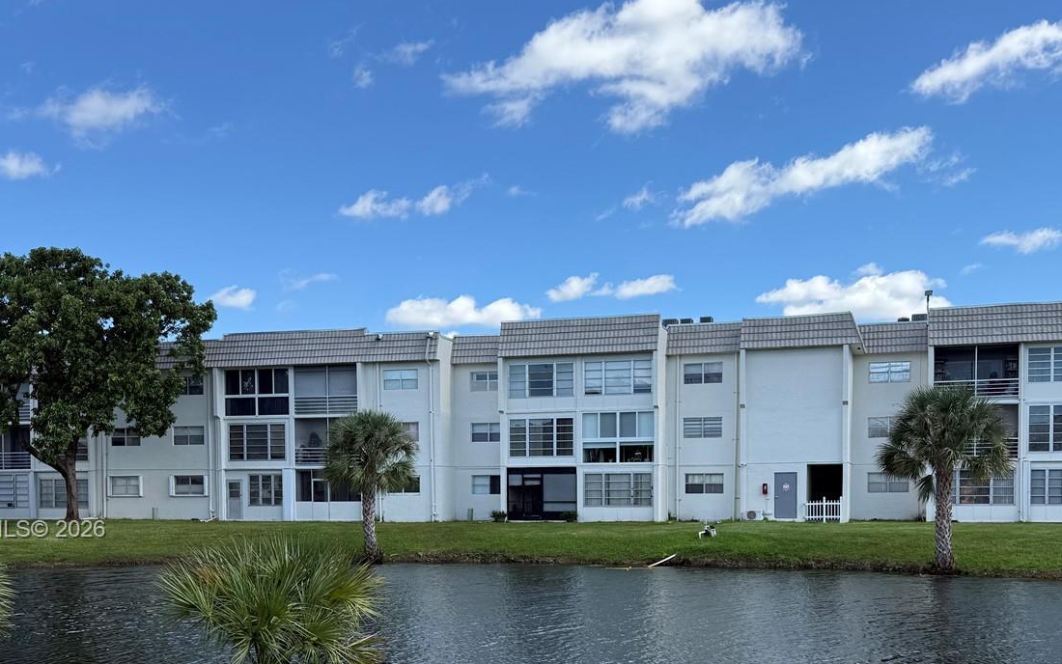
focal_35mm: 37
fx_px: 1071
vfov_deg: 33.5
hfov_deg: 52.7
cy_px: 531
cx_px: 577
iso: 80
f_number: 1.78
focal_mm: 6.76
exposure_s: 1/2703
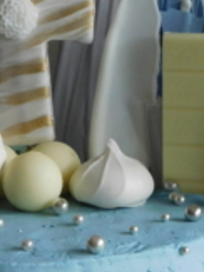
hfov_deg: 8.2
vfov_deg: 10.9
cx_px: 18
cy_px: 205
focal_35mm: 181
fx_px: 1424
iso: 280
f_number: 4
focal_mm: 10.4
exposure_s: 1/30
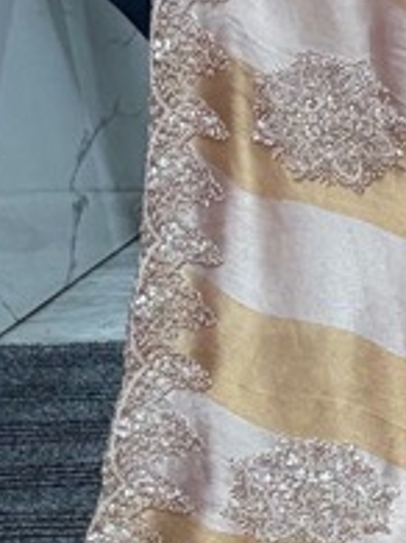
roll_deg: +2.0
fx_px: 1440
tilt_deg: -39.8
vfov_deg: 16.7
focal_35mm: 92
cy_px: 1050
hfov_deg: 13.7
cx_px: 806
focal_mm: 2.22
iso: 125
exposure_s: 1/100
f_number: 2.2
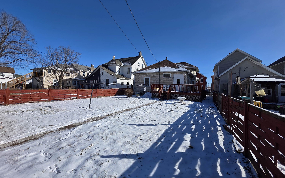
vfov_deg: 78.6
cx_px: 144
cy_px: 88
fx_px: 109
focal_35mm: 14
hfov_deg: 105.3
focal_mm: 2.2
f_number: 1.9
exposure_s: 1/3873
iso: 40
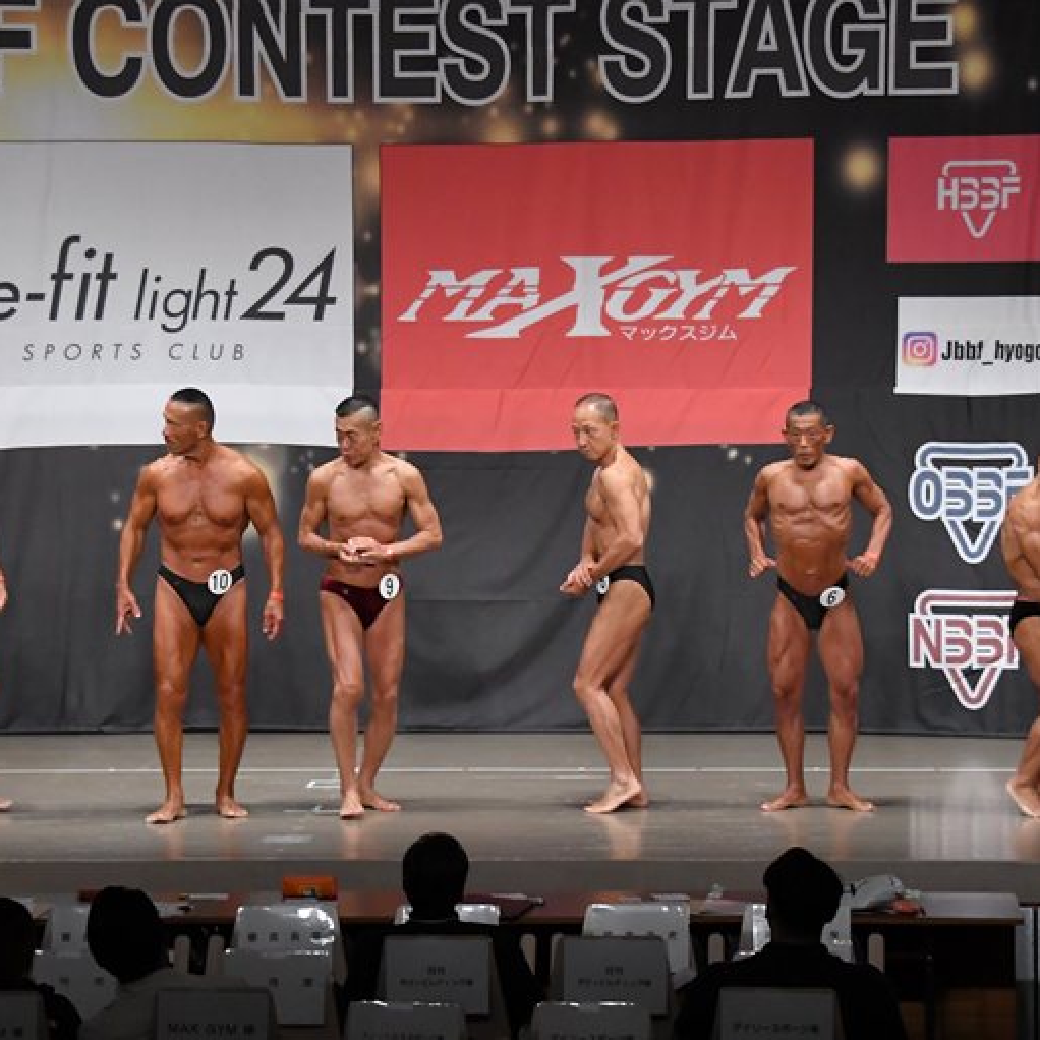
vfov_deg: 14.0
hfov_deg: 14.0
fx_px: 4249
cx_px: 518
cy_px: 523
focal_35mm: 125
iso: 5000
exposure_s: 1/400
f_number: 5.6
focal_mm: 65
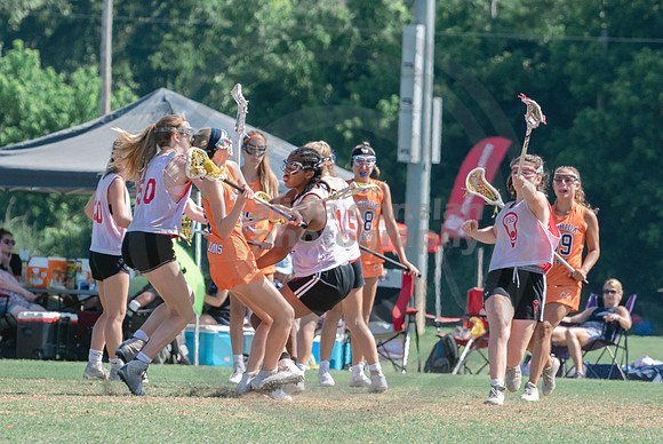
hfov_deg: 3.6
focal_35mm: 566
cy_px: 293
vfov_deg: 2.4
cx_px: 202
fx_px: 10442
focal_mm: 185
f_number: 5
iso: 400
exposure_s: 1/1600
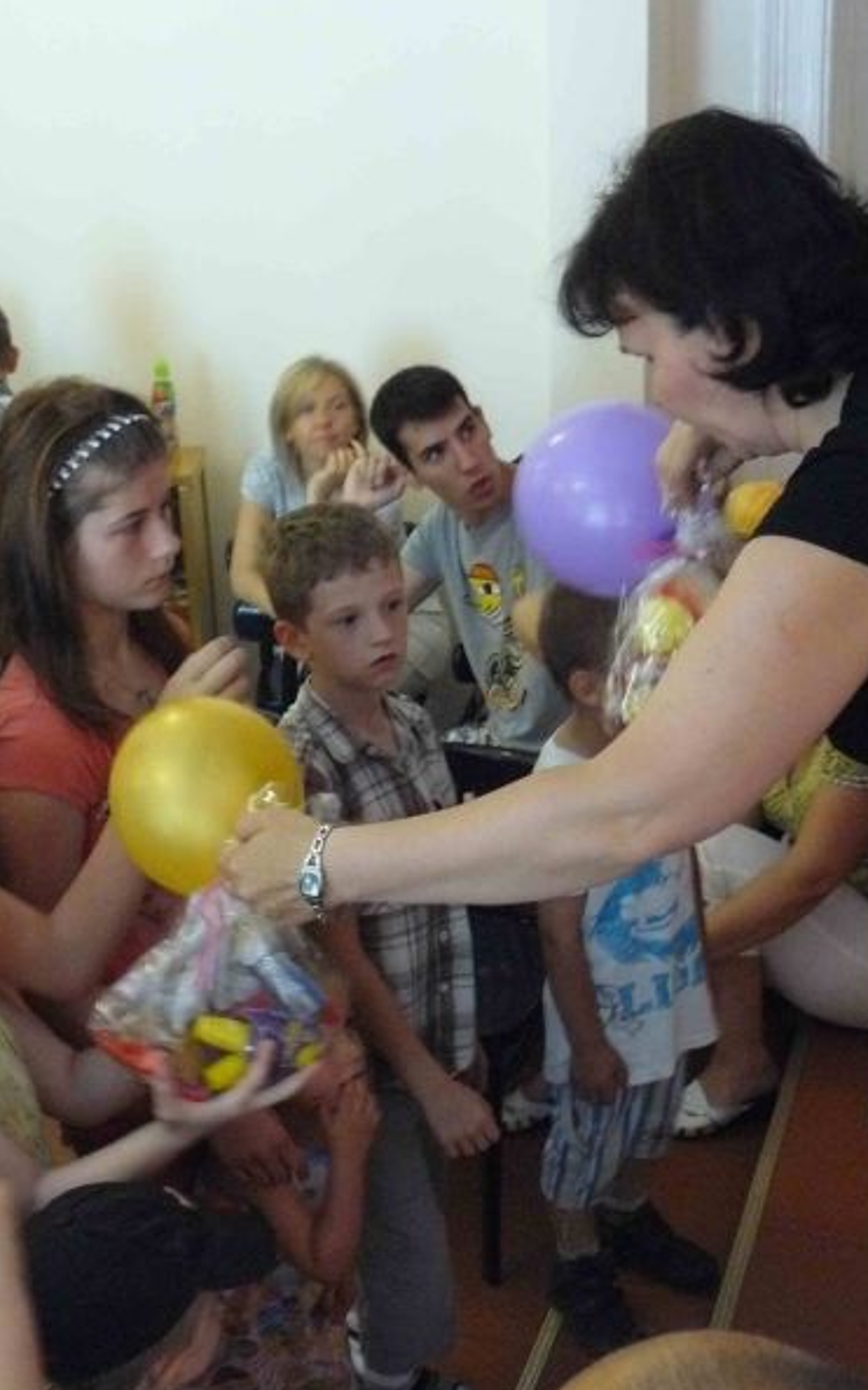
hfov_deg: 28.6
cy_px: 723
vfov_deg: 44.4
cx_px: 422
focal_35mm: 45
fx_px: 1704
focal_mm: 6
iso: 400
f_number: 2.8
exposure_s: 1/20
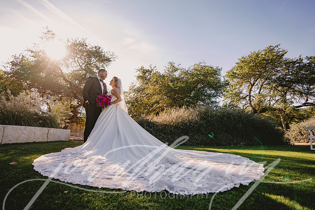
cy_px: 105
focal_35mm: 16
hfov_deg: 96.7
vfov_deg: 73.8
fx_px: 140
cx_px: 158
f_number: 3.2
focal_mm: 16
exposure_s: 1/250
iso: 100
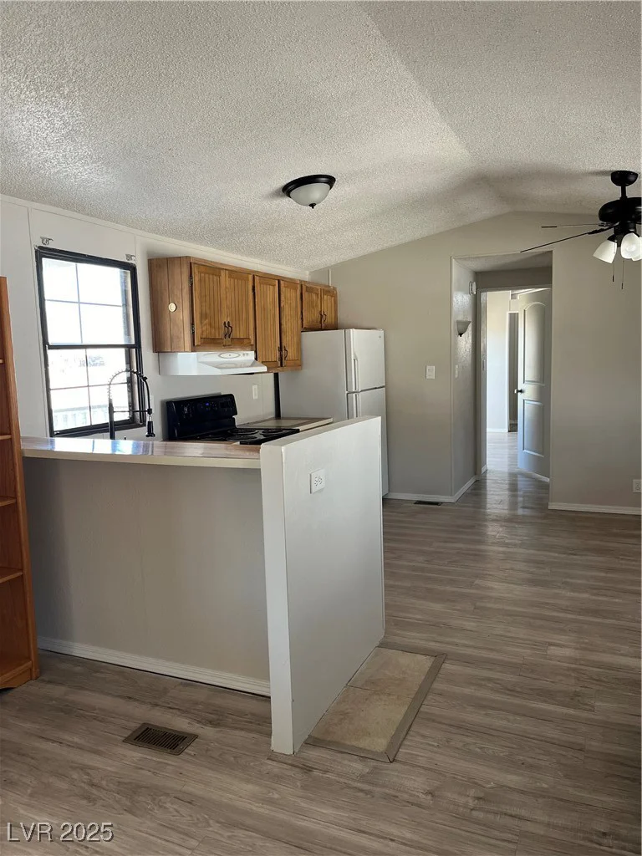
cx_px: 321
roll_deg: +1.3
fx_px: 643
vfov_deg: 67.3
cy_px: 428
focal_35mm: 26
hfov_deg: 53.1
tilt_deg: -7.6
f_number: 1.6
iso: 80
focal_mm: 5.1
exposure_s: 1/121
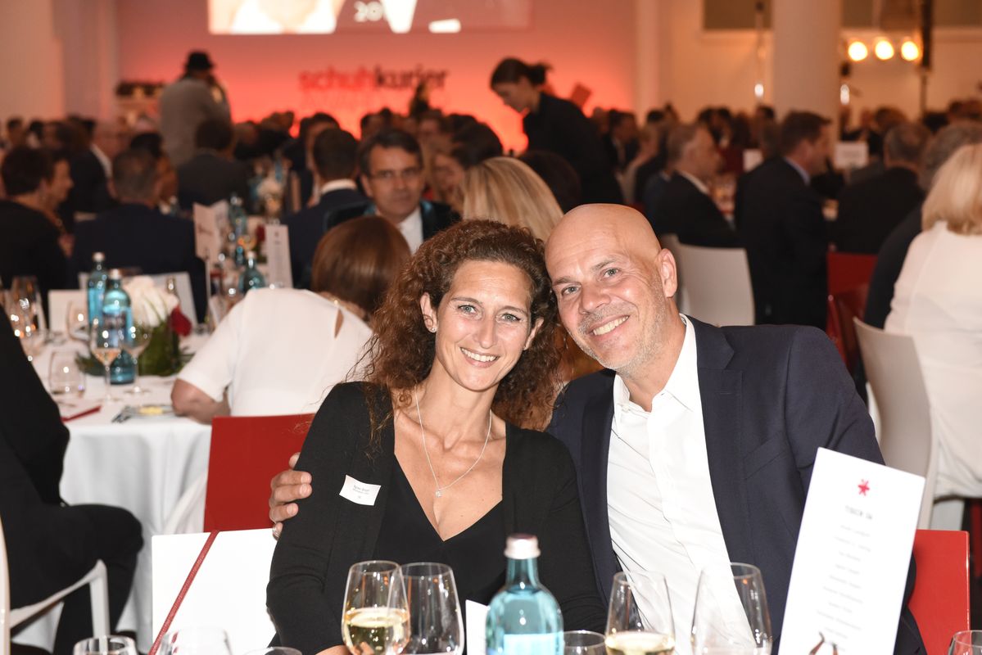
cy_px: 328
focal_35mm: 70
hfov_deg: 28.8
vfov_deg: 19.5
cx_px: 491
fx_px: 1910
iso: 3200
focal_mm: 70
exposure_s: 1/80
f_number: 4.5
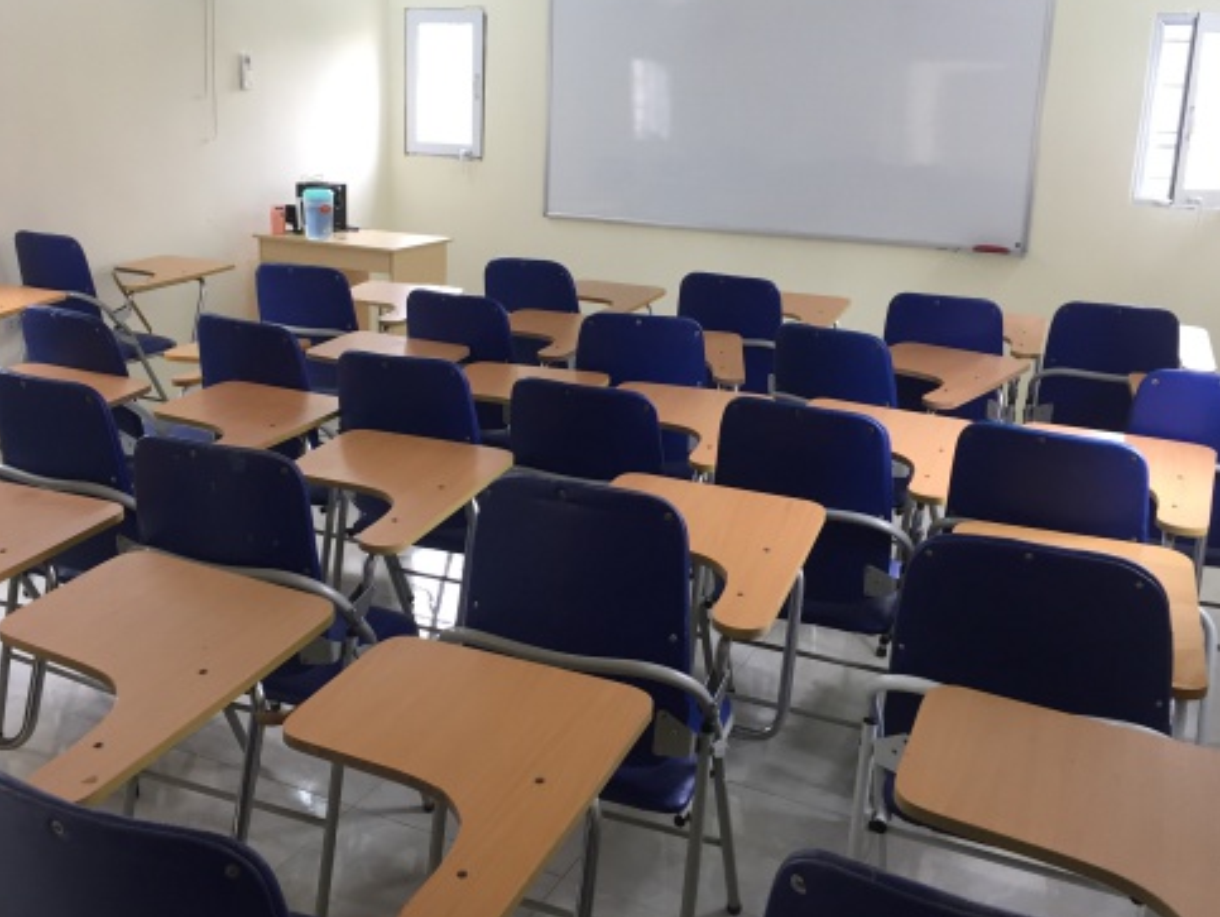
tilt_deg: -13.9
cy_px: 371
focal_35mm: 36
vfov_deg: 39.6
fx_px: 1270
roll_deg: -3.0
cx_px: 553
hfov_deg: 51.2
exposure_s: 1/33
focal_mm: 4.15
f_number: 2.2
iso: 40
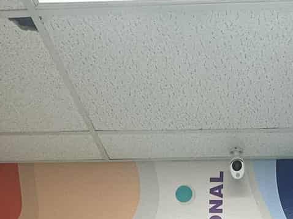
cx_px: 211
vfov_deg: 17.8
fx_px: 508
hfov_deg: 31.8
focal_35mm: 60
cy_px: 426
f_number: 2.2
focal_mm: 2.2
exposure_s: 1/120
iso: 160
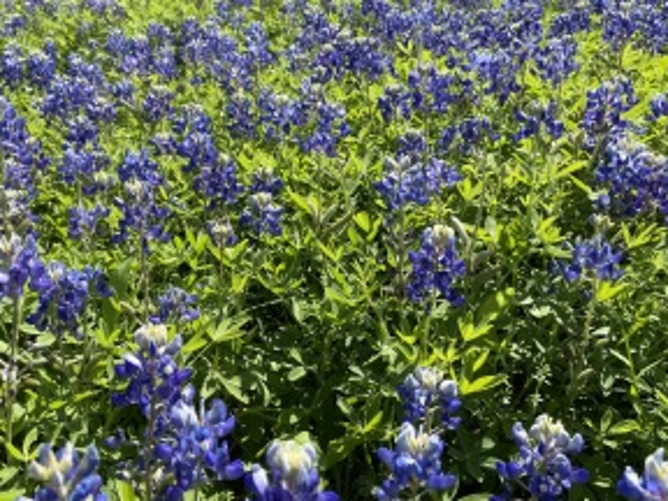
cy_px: 211
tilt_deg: -14.9
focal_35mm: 33
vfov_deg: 42.8
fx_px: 637
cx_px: 271
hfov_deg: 55.0
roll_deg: +0.7
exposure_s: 1/1730
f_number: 1.8
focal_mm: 4.25
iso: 32
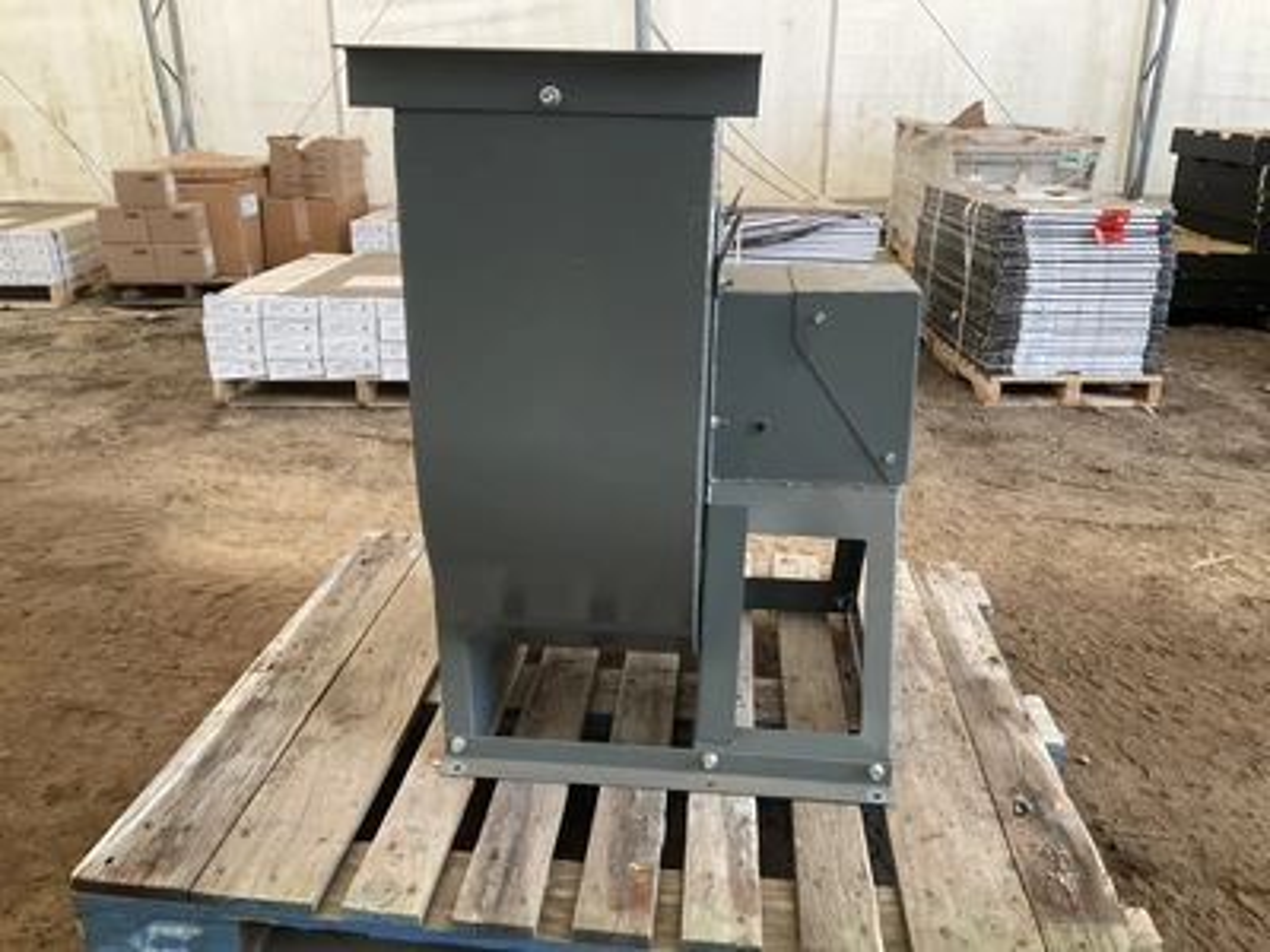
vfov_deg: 48.2
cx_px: 635
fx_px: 1064
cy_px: 476
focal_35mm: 29
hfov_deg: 61.7
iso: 64
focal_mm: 3
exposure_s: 1/70
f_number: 1.8
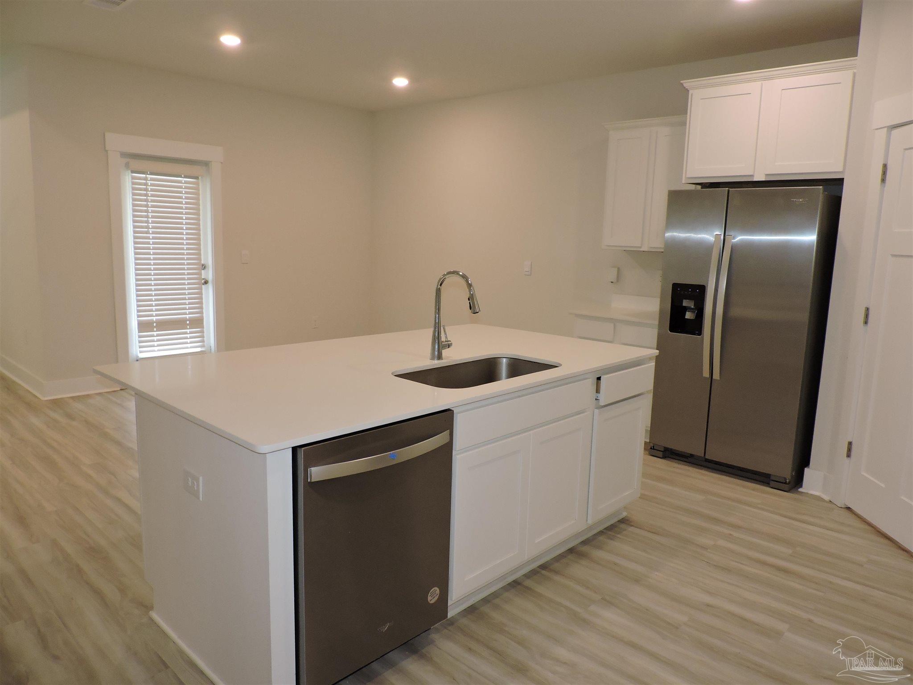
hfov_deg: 71.6
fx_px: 633
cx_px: 456
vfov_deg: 56.8
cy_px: 342
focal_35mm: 24
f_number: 3
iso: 280
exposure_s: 1/40
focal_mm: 4.3
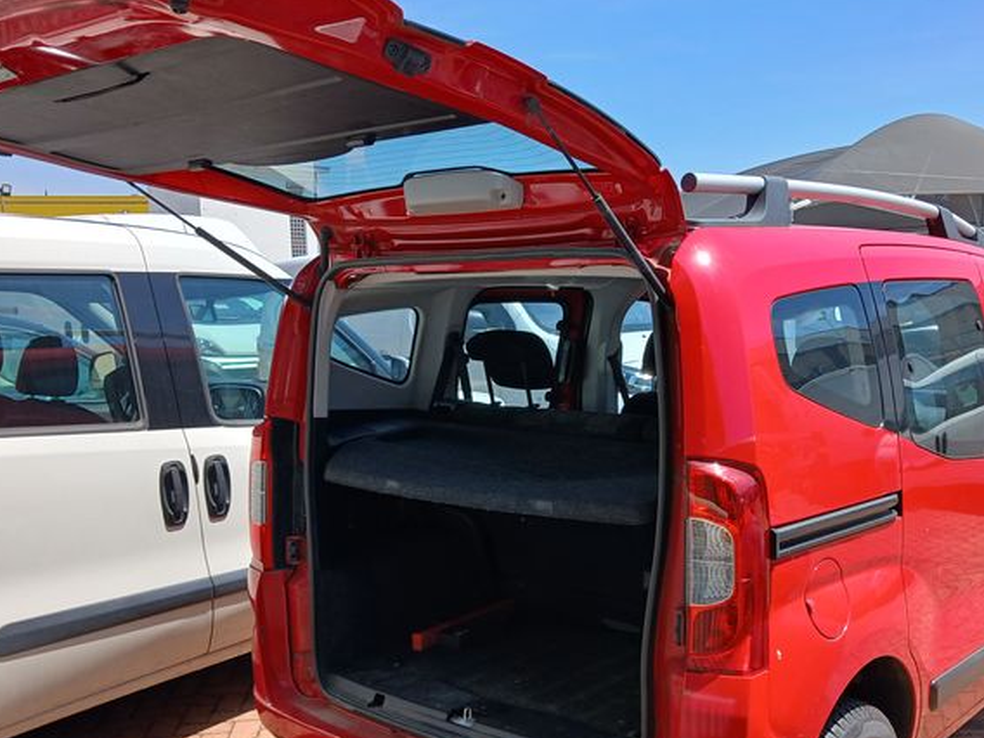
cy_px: 452
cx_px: 598
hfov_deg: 48.6
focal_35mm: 38
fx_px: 1080
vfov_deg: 37.5
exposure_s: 1/362
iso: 20
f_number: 1.8
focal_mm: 3.98
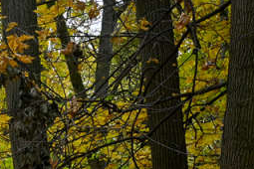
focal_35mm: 176
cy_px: 363
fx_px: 1244
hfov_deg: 11.3
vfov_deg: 7.4
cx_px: -95
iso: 140
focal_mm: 25
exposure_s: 1/40
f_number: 8
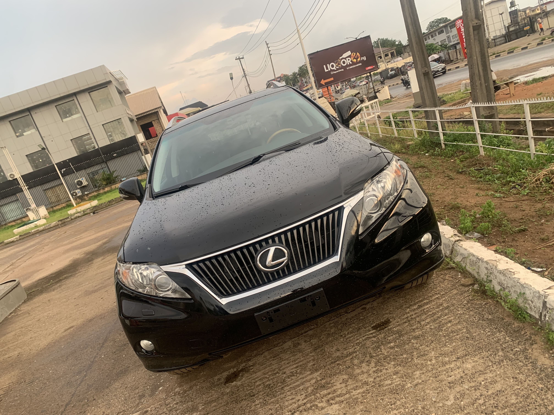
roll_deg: +21.0
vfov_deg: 53.1
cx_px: 277
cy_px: 208
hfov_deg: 67.3
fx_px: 416
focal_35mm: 26
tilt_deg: -10.3
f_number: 1.8
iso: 64
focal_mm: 4.25
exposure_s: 1/121
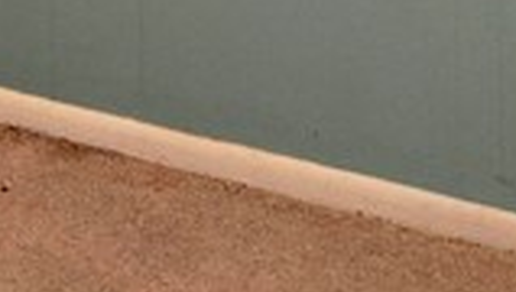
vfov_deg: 6.4
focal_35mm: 161
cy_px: -788
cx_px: -299
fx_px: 2206
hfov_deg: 12.6
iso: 200
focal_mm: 5.4
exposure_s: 1/120
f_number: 1.8
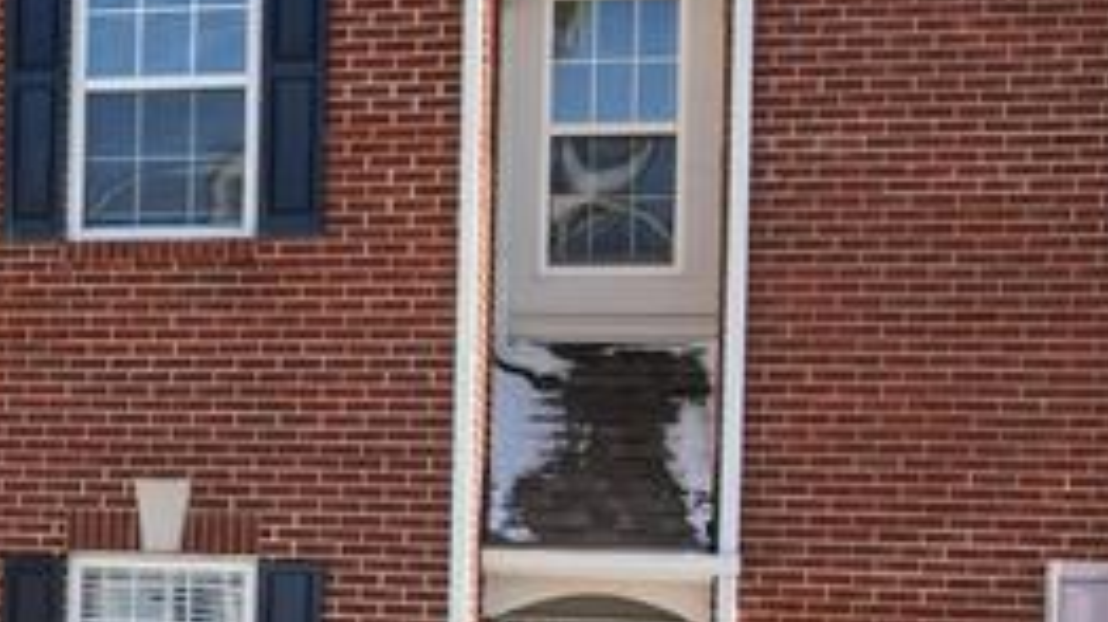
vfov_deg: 13.3
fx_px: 2643
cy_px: 563
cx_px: -402
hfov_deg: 21.1
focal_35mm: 90
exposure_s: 1/320
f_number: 2.8
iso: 150
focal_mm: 8.4
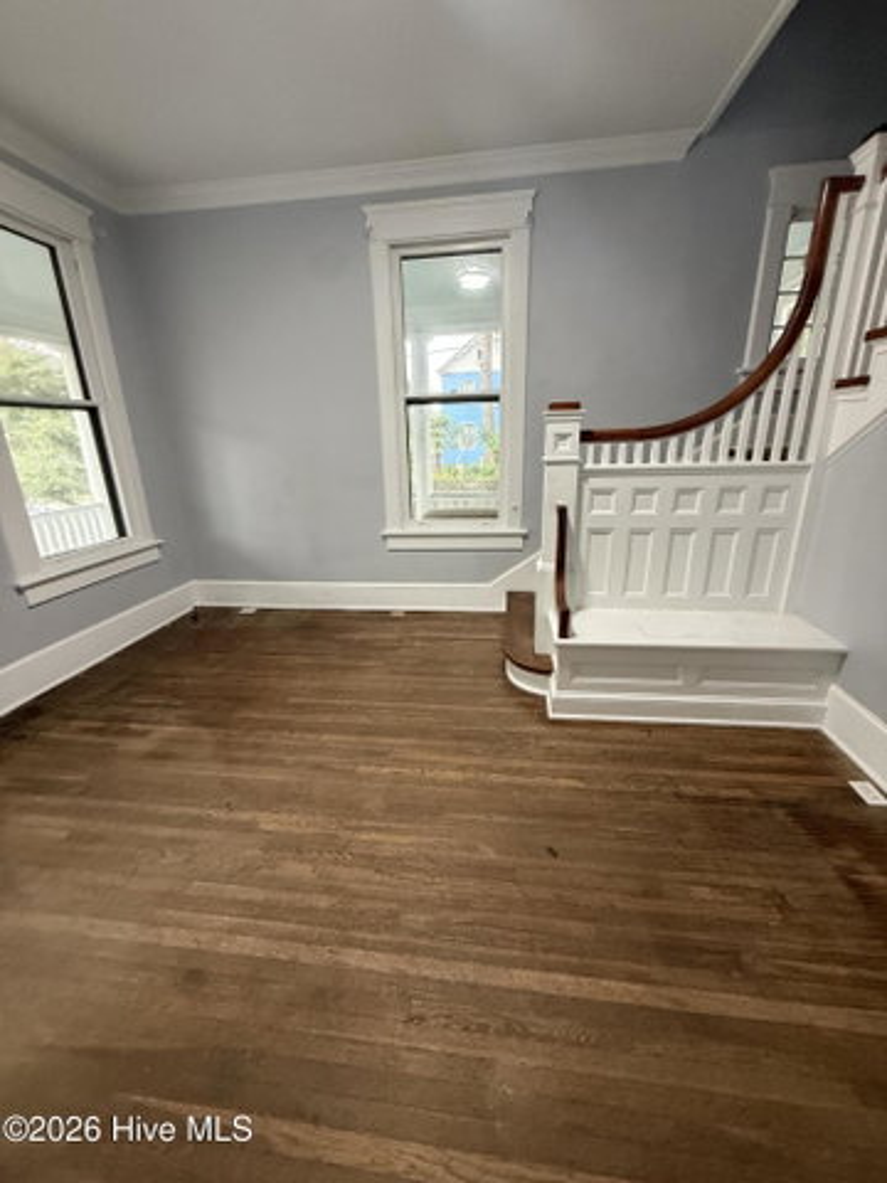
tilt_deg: -17.2
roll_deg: +1.5
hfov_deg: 85.7
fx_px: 478
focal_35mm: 14
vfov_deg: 102.1
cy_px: 592
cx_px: 444
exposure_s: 1/60
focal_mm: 2.22
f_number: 2.2
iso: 400
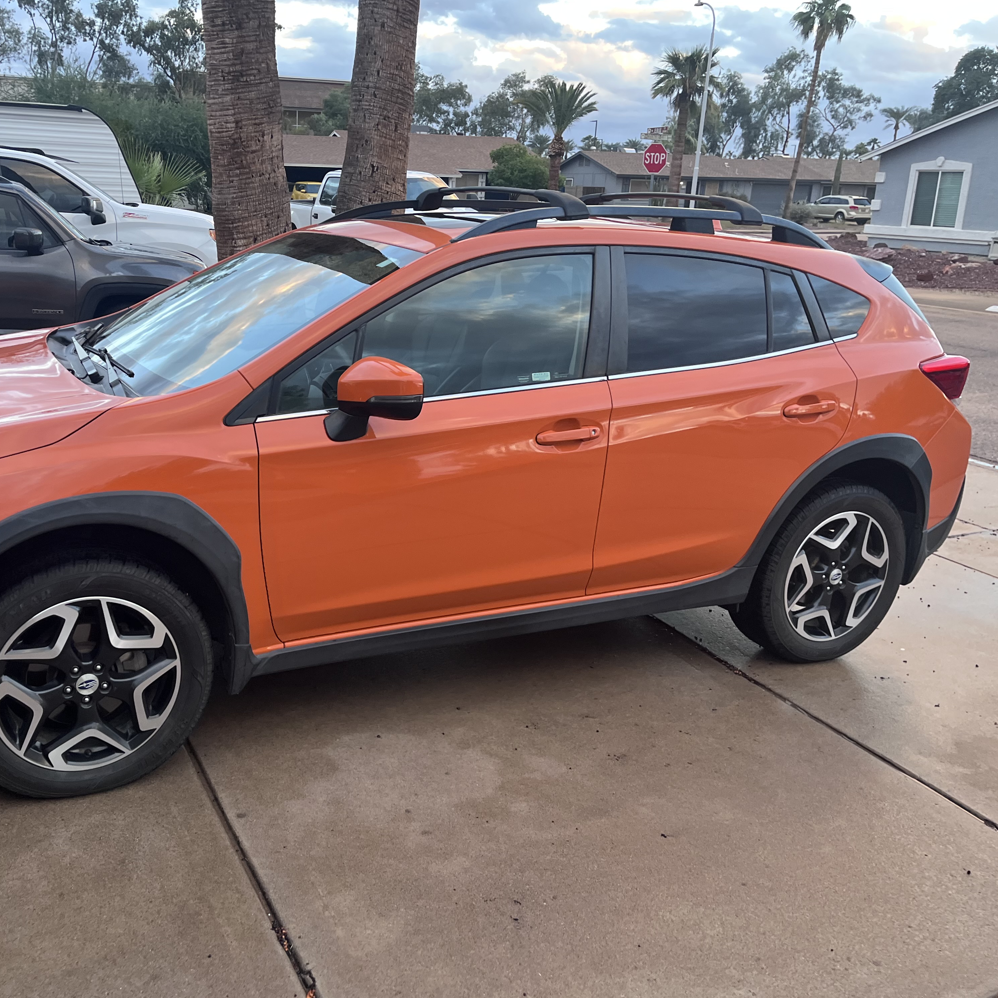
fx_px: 1011
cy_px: 502
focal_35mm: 31
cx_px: 338
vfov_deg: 52.5
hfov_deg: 51.6
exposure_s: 1/121
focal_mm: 5.1
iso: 125
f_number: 1.6
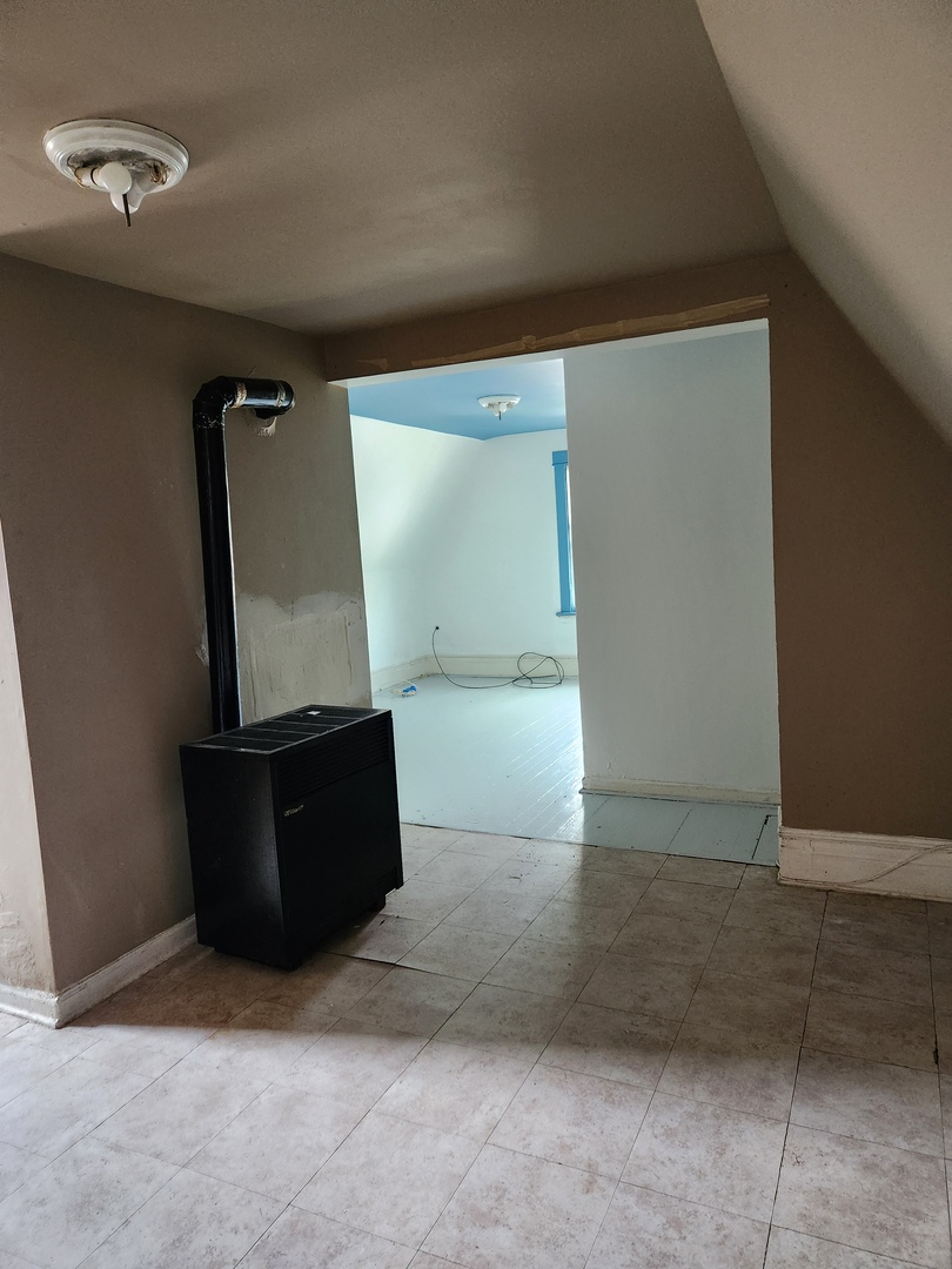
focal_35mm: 23
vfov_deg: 73.9
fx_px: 843
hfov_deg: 58.9
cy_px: 634
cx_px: 476
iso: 800
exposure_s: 1/120
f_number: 1.8
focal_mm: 5.4
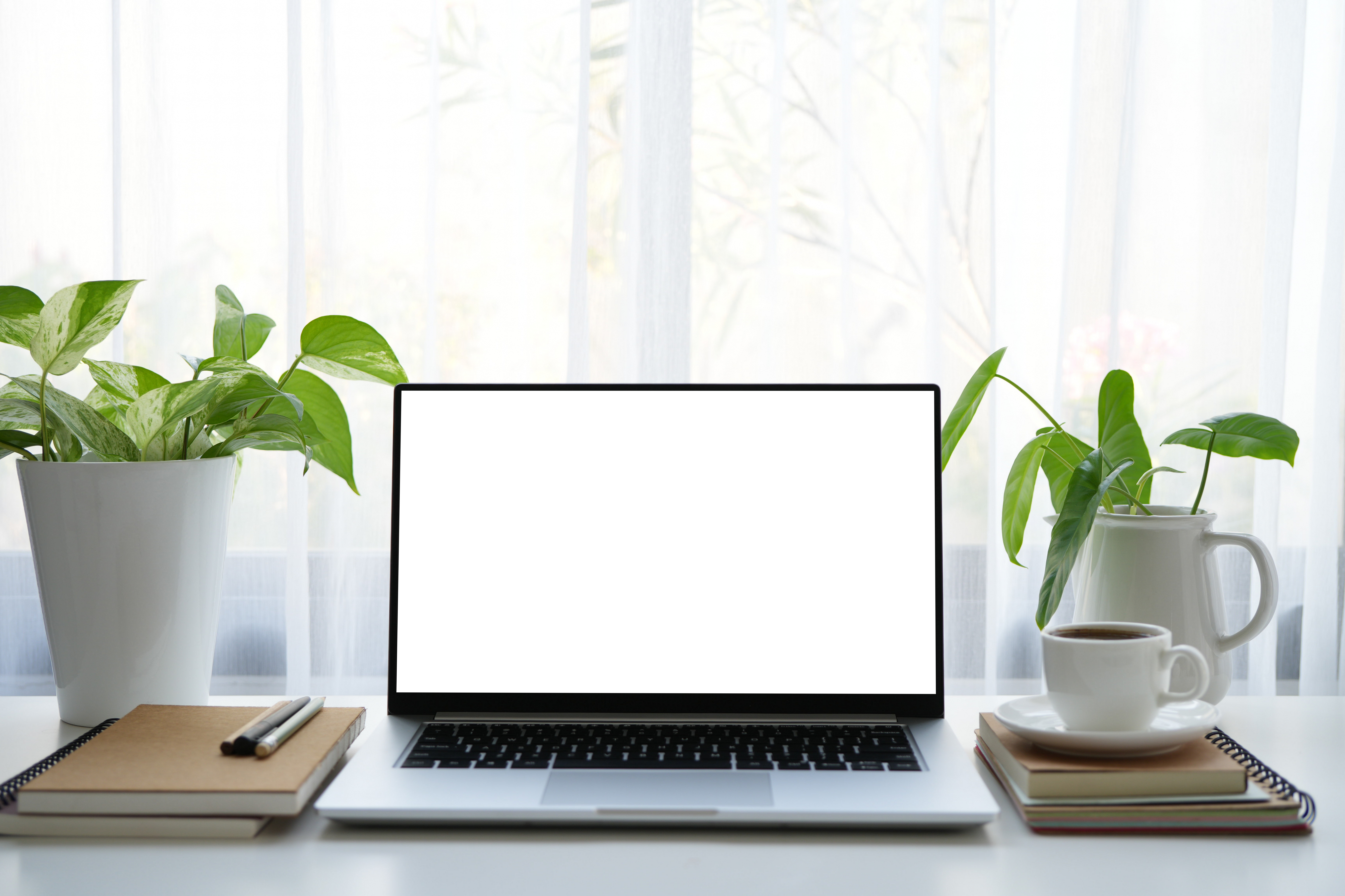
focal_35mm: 50
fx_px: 1868
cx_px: 672
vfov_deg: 27.0
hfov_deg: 39.6
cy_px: 448
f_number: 4
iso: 200
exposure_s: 1/30
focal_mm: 50
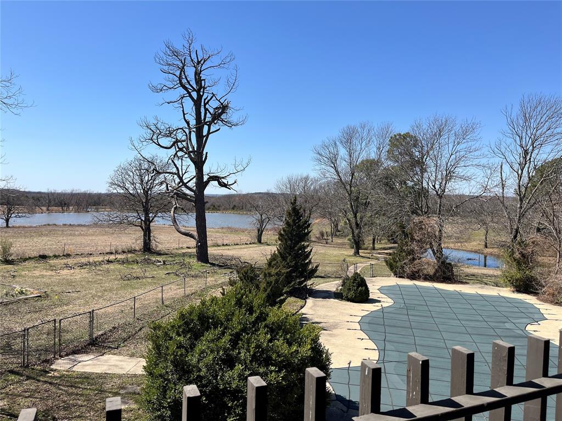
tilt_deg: -3.3
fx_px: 422
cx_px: 281
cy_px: 210
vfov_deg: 53.1
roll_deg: -0.6
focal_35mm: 26
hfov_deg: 67.3
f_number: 1.6
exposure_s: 1/3521
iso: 50
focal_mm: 5.1
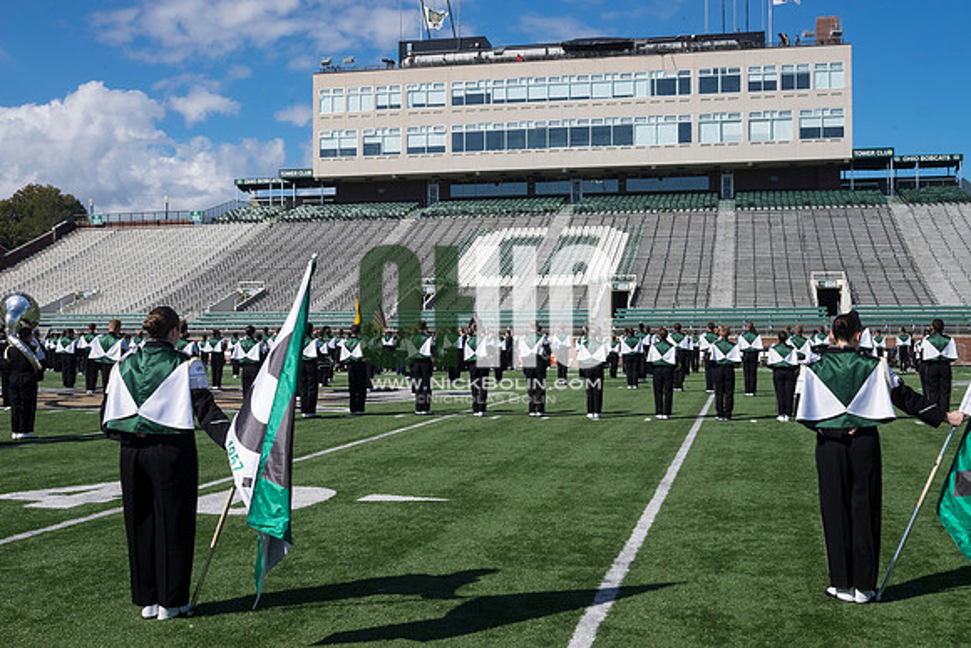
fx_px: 1106
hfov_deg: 47.4
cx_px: 486
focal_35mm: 41
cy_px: 324
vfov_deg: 32.6
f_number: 14
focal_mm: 27
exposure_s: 1/200
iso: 200
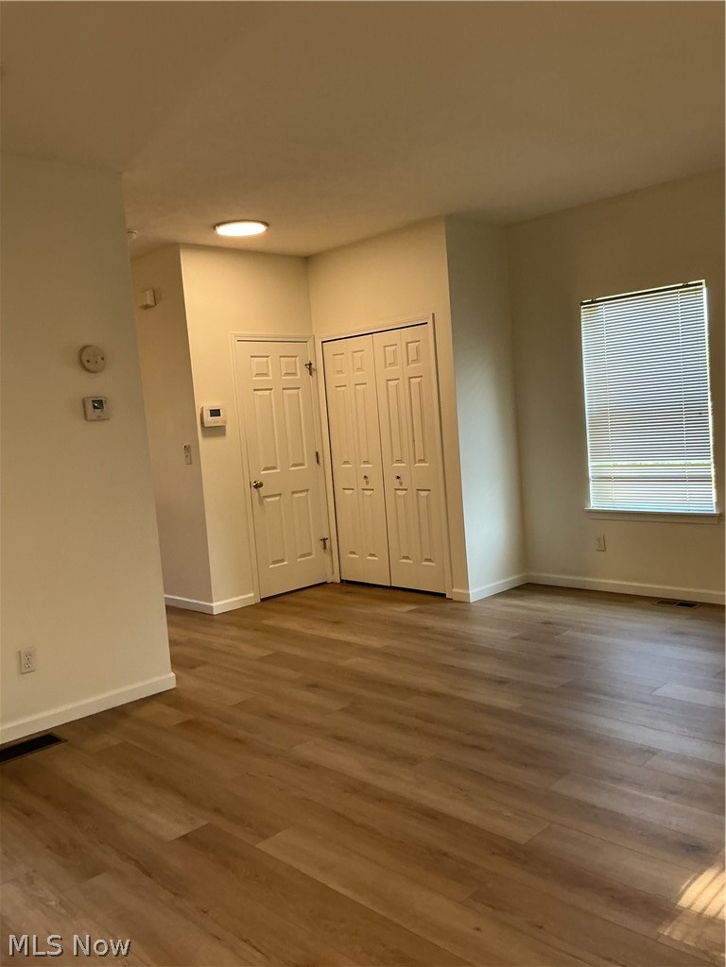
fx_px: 811
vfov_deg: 61.7
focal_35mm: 29
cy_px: 484
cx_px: 363
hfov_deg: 48.2
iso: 64
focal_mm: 3
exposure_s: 1/60
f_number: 1.8
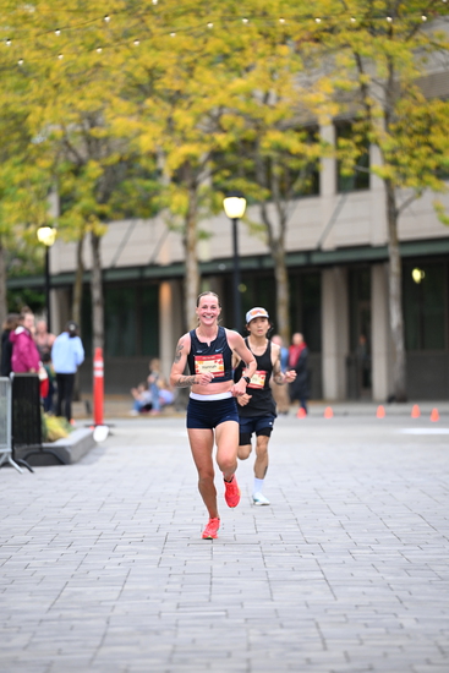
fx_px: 3739
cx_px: 224
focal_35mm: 200
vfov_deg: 10.3
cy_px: 336
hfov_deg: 6.9
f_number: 2.8
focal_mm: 200
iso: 1600
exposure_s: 1/800
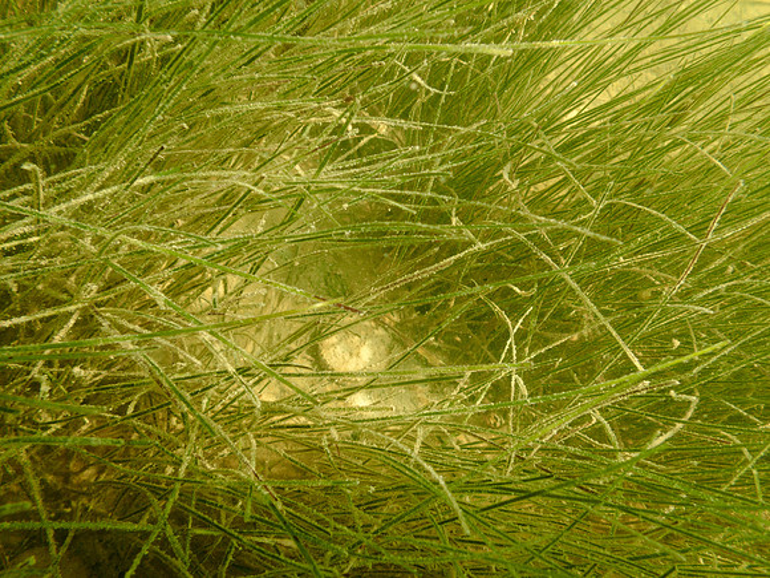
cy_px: 289
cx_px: 385
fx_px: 556
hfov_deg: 69.4
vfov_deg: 54.9
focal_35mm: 25
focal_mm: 4.5
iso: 100
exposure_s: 1/200
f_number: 2.8
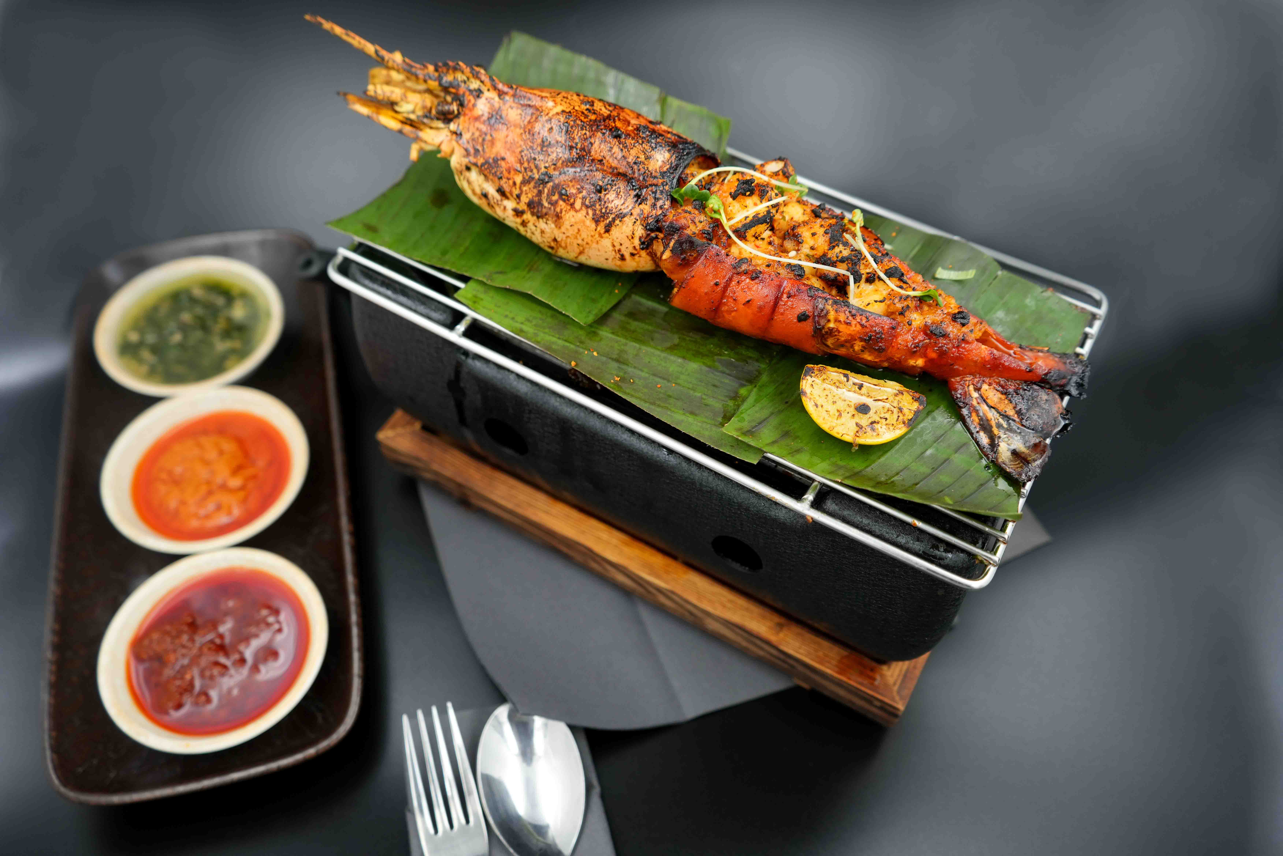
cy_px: 428
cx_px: 642
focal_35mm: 28
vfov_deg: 46.4
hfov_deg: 65.5
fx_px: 998
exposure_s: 1/160
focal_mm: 28
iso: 400
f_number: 4
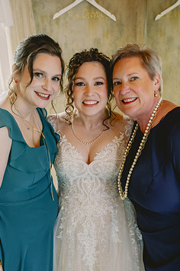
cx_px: 90
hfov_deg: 33.4
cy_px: 163
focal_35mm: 40
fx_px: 300
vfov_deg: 48.2
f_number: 3.5
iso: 3200
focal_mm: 31.5
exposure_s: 1/320
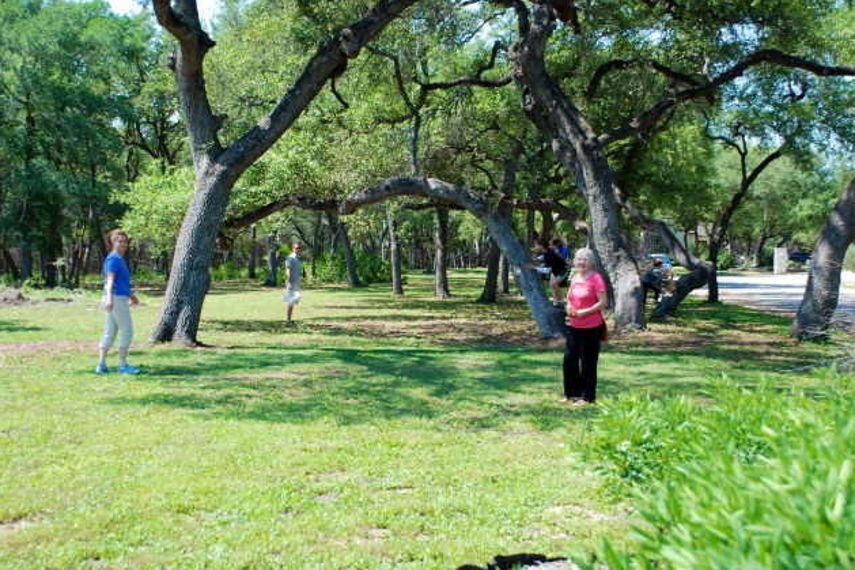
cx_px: 434
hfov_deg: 37.2
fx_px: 1270
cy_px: 288
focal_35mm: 54
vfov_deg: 25.3
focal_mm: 35
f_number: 5.6
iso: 100
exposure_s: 1/125
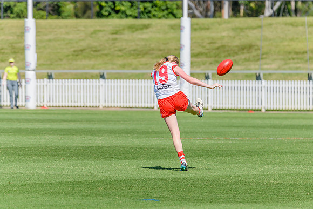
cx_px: 161
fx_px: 3358
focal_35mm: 386
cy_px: 104
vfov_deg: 3.6
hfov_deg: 5.3
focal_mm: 360
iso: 800
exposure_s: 1/2000
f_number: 9
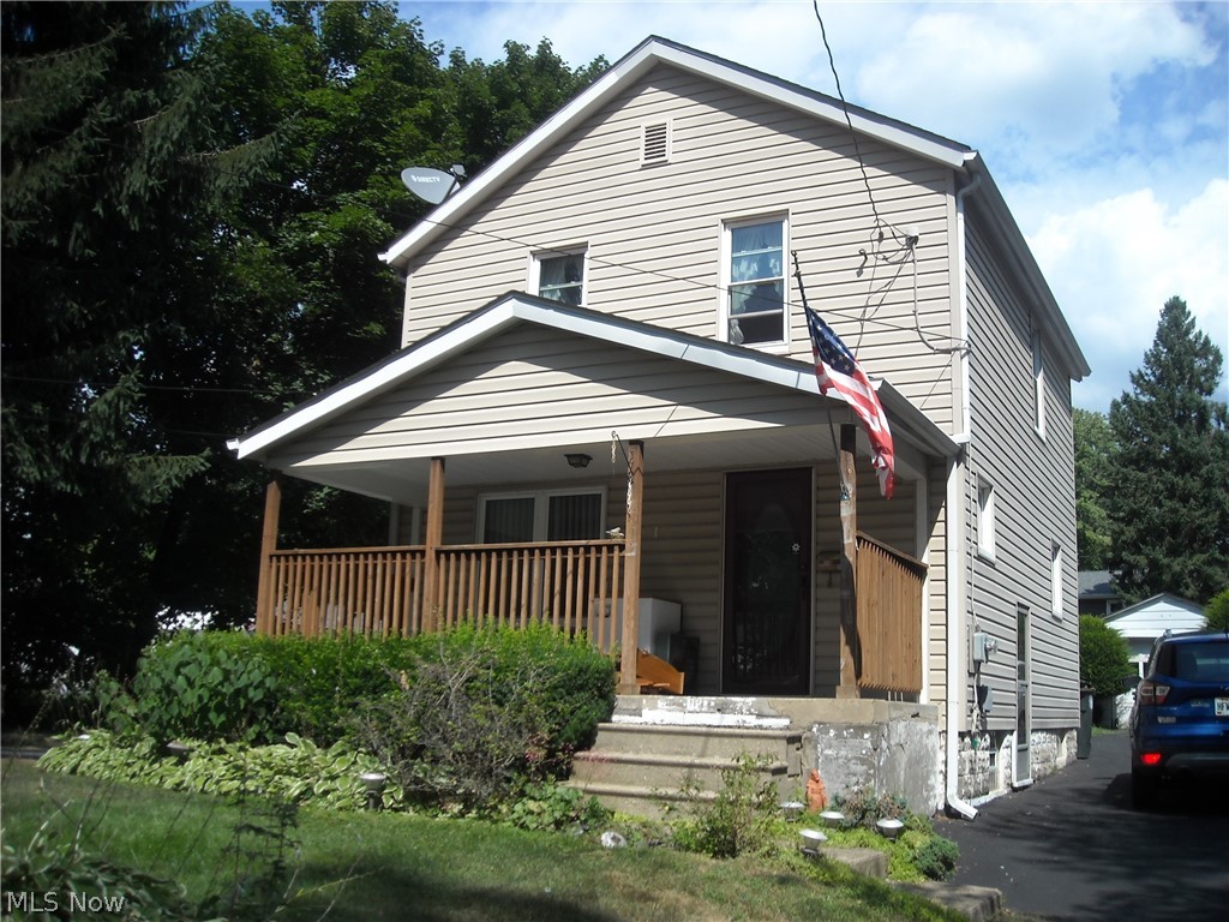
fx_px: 1243
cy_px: 461
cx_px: 614
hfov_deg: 52.6
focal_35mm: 35
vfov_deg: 40.7
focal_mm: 5.7
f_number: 5.6
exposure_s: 1/239
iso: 64
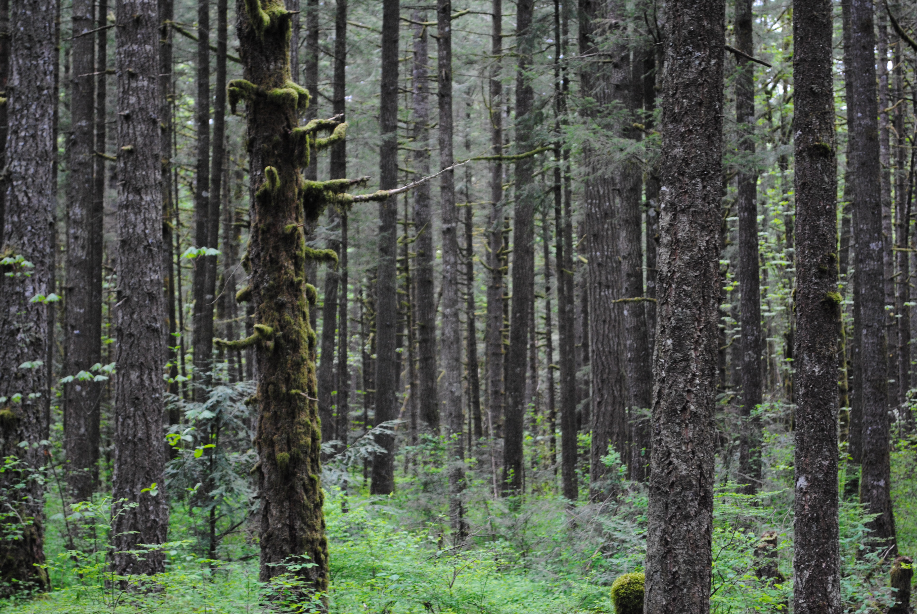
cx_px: 458
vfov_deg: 16.6
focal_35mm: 82
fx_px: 2104
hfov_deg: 24.6
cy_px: 307
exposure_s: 1/30
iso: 450
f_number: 5.6
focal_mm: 55
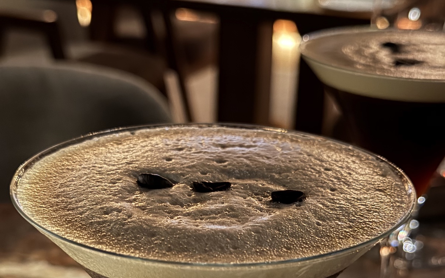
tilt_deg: -25.2
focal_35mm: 68
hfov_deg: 30.2
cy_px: 248
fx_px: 825
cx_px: 222
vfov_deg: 18.8
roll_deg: -2.0
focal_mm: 6.76
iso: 640
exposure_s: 1/5
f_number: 1.78
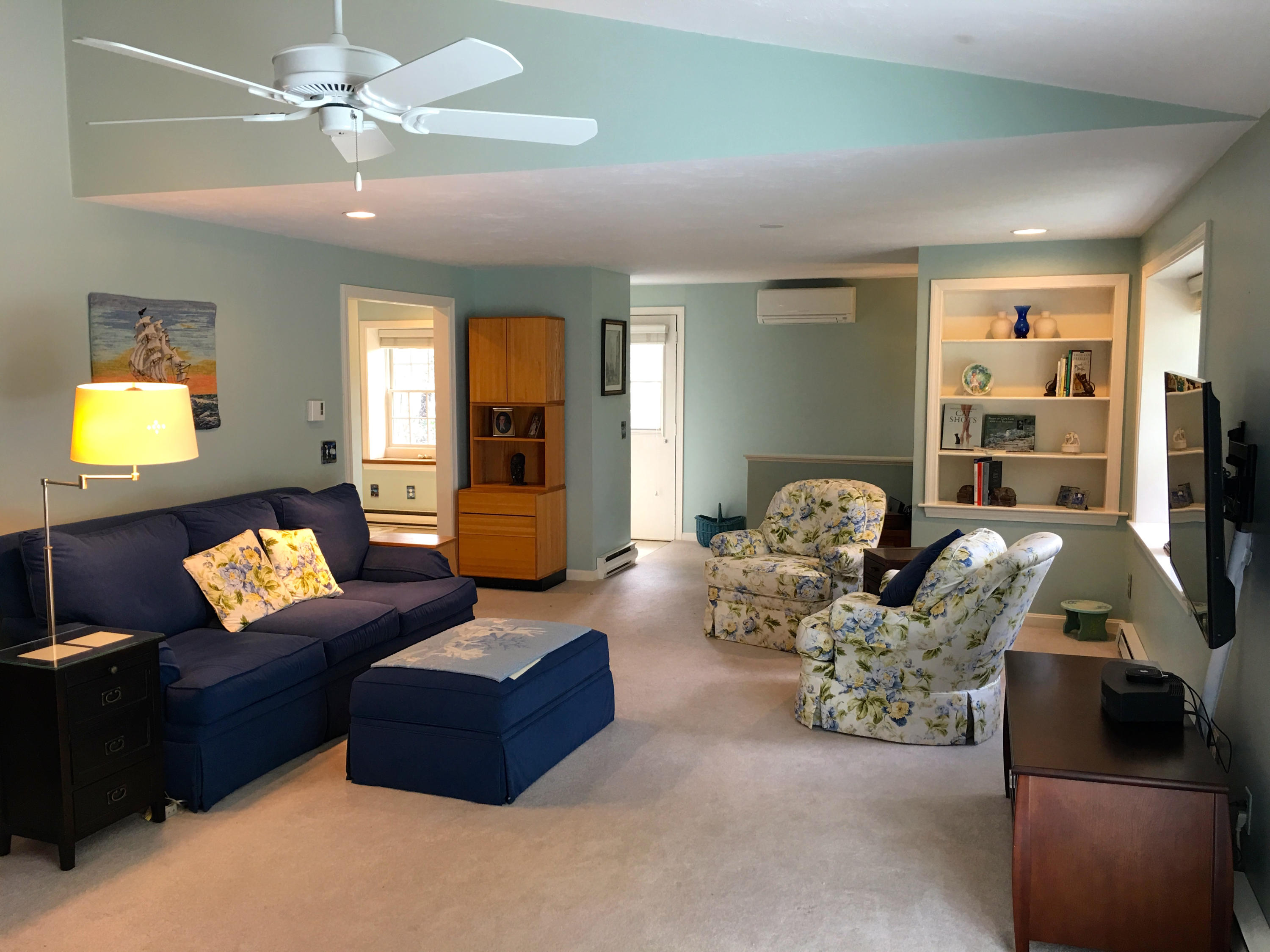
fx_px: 1064
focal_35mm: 29
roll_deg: -0.1
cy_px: 476
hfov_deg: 61.7
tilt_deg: -4.6
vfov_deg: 48.2
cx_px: 635
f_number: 2.2
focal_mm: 4.15
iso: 25
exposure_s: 1/15
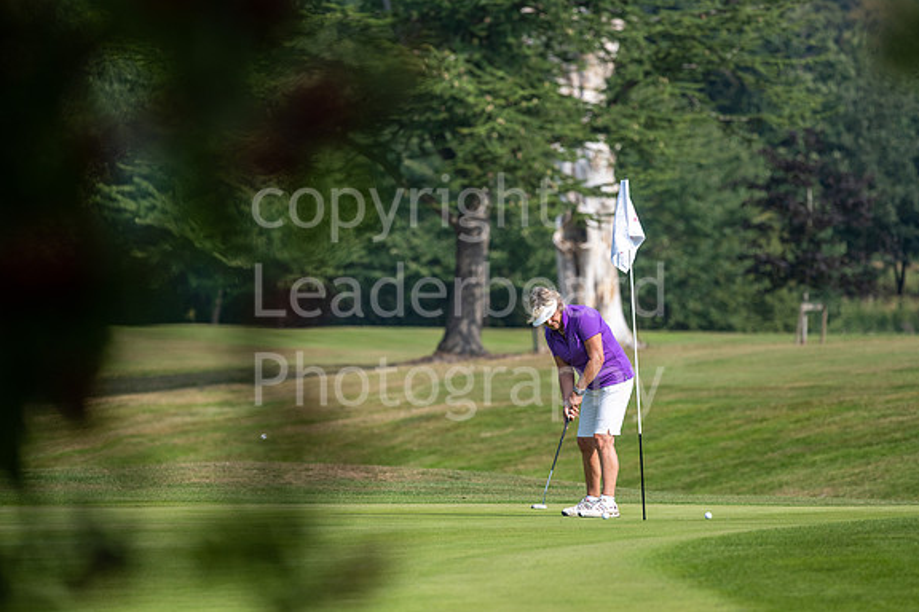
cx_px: 461
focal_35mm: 302
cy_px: 305
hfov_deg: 6.8
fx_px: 7709
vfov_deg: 4.6
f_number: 5.6
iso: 200
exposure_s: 1/1250
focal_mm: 300
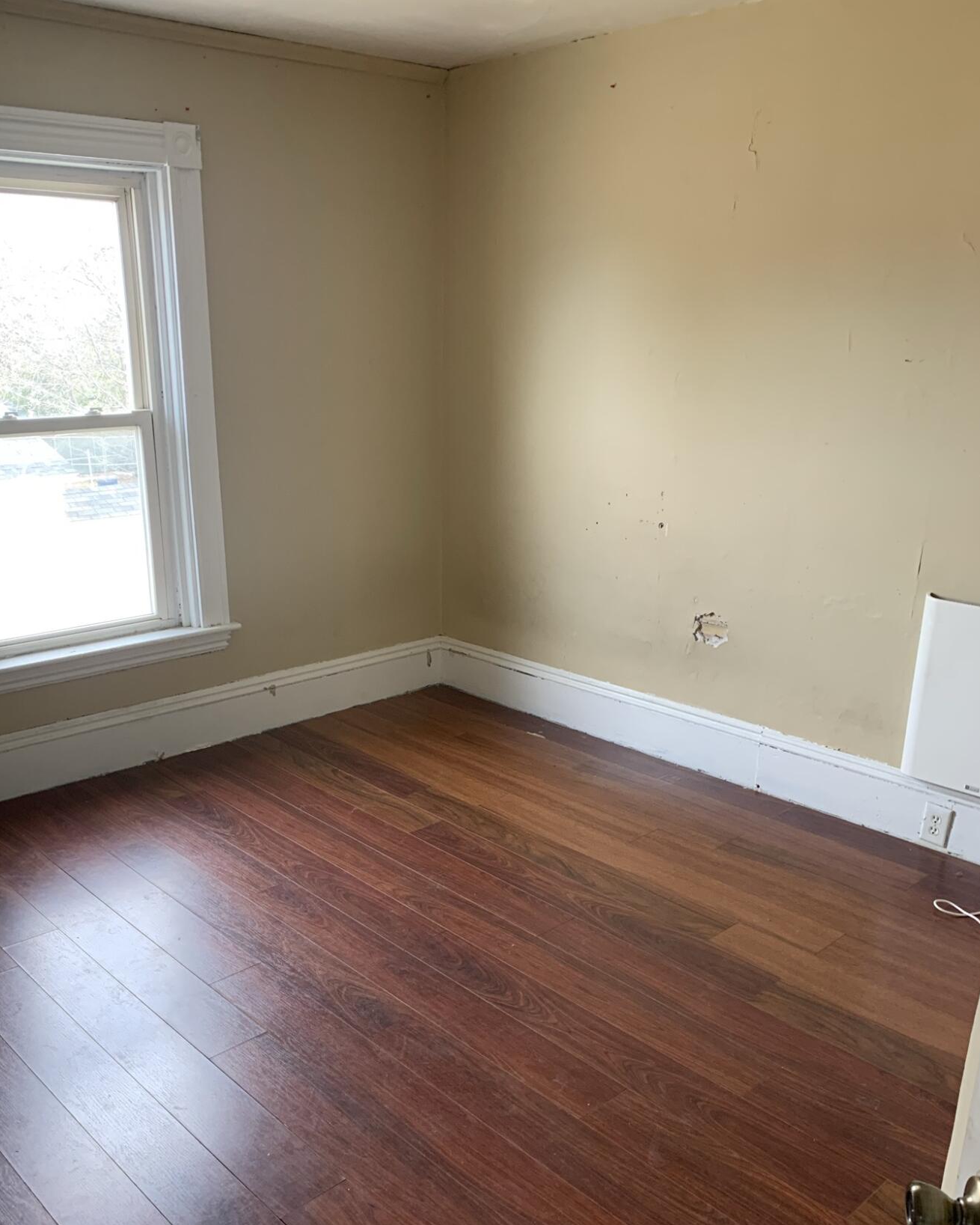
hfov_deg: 47.0
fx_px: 1124
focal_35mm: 31
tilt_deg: -17.6
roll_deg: -0.5
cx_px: 439
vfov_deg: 56.6
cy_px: 748
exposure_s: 1/96
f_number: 1.8
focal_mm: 4.25
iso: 100
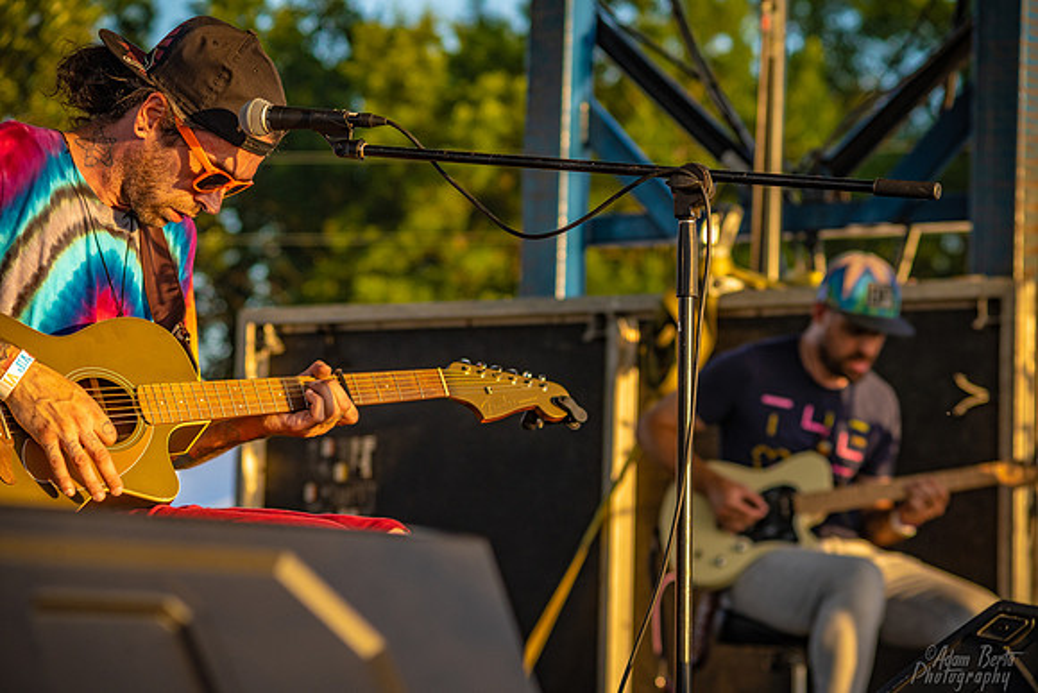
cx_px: 519
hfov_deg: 17.1
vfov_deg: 11.4
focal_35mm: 120
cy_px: 346
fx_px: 3461
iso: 500
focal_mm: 120
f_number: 5.6
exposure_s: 1/400
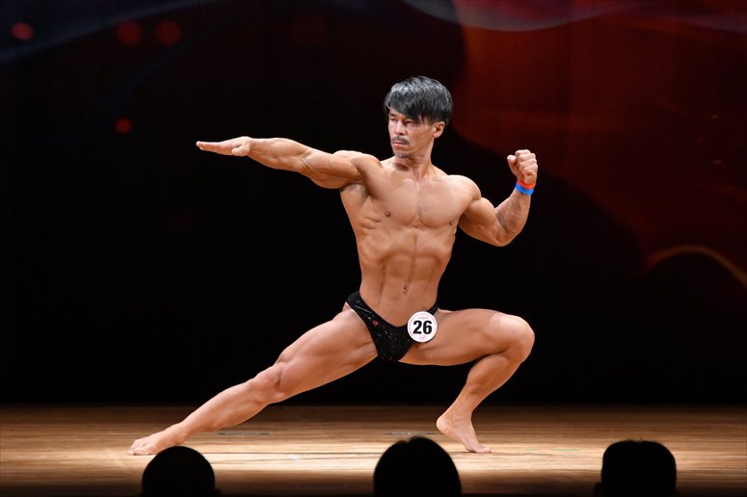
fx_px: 6222
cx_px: 374
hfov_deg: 6.9
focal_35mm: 300
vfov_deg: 4.6
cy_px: 248
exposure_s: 1/400
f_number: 5.6
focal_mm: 200
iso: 4000
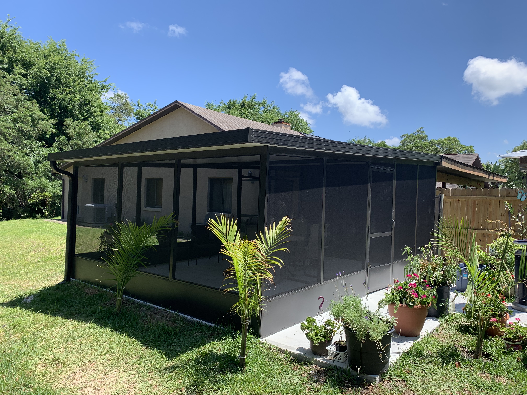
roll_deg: -1.7
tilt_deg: +4.0
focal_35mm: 26
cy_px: 198
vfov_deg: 53.1
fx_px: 396
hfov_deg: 67.3
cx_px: 264
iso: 25
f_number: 1.8
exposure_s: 1/1266
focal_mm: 4.25
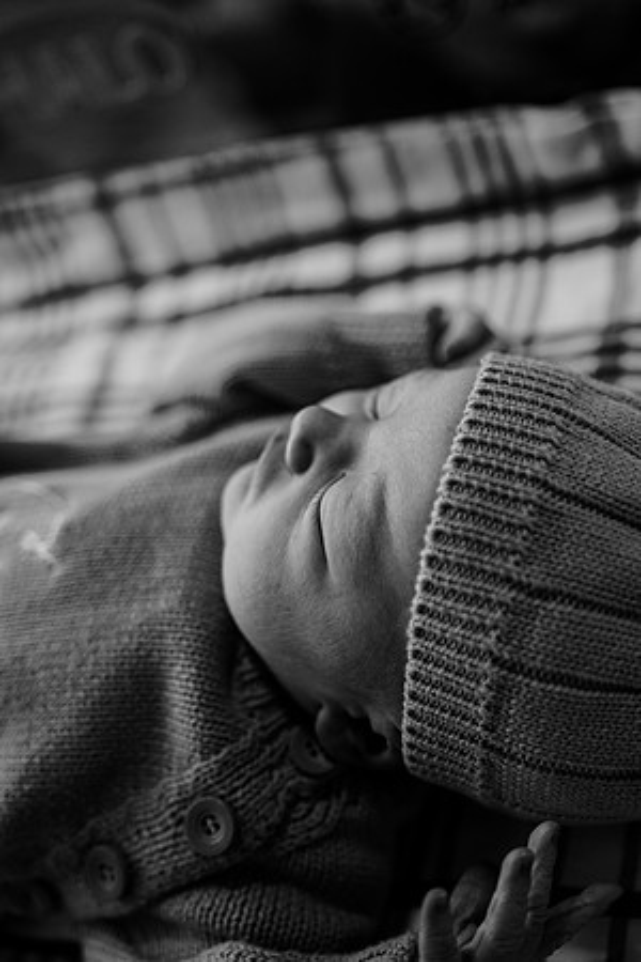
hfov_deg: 26.0
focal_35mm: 52
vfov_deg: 38.2
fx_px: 1389
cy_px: 481
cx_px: 320
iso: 800
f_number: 1.8
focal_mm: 35
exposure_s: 1/320
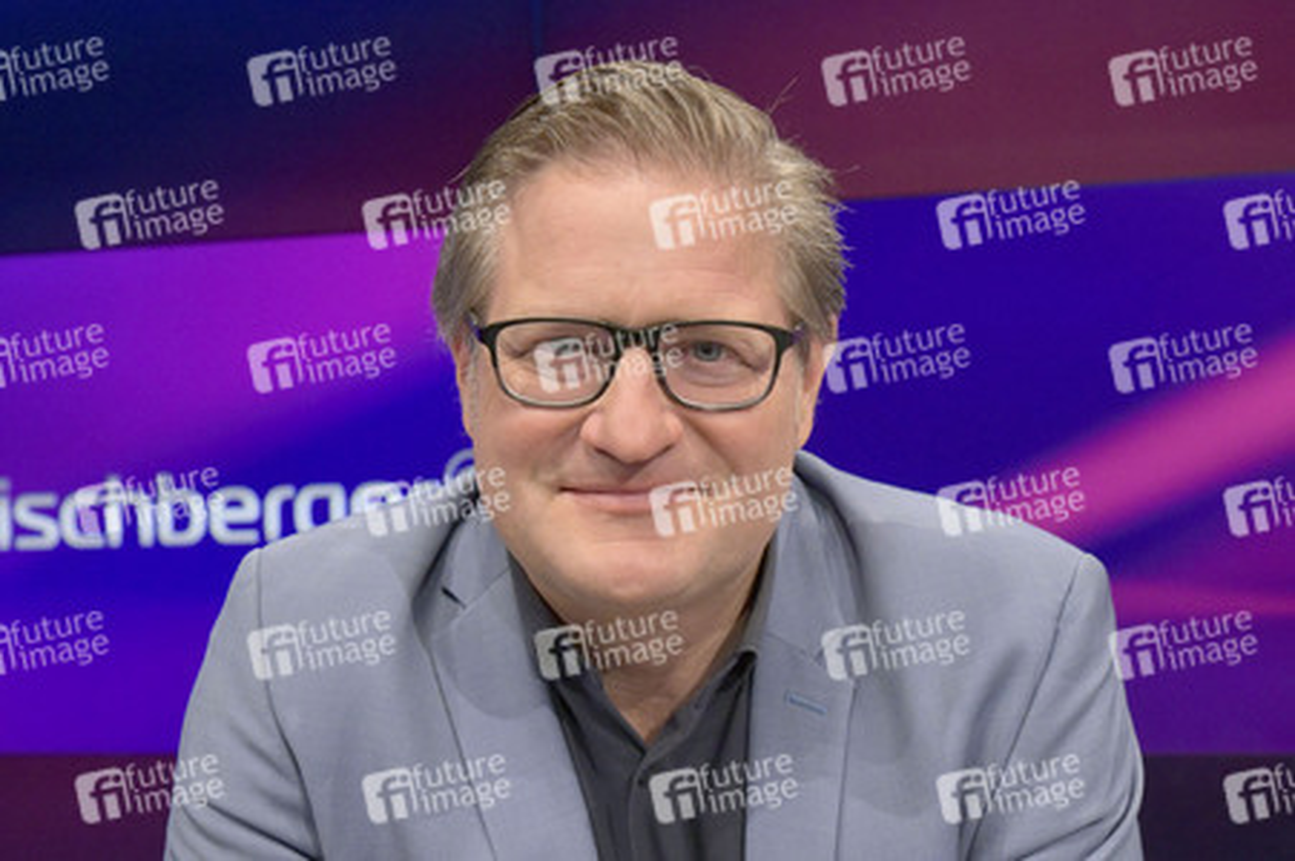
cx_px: 648
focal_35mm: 42
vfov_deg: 31.8
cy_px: 430
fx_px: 1510
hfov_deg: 46.4
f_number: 6.3
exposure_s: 1/320
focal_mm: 42
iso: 2500
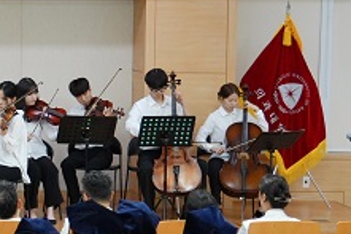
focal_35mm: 149
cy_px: 127
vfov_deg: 9.2
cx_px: -146
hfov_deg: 13.2
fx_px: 1452
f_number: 4
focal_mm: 47
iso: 2000
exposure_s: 1/160
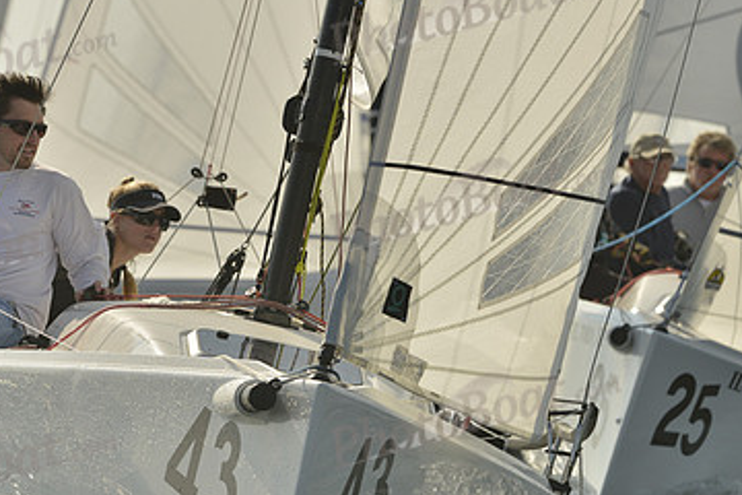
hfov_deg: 4.6
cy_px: 337
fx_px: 9295
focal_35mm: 451
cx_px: 225
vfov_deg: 3.0
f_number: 8
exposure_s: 1/1600
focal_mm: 280
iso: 280
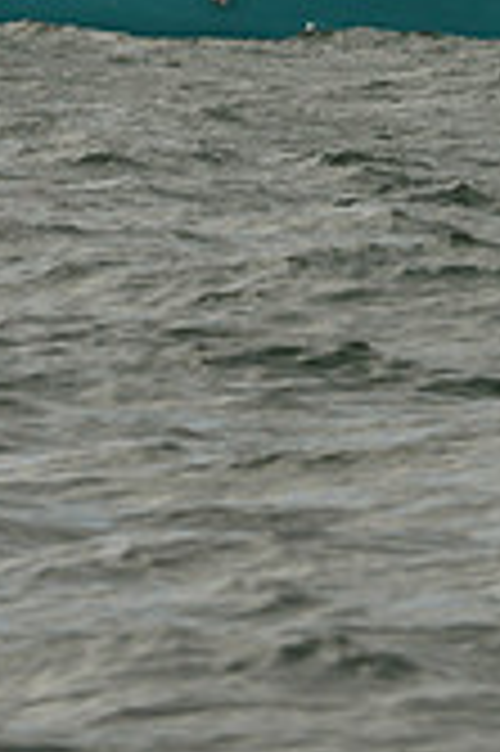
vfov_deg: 1.6
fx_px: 26094
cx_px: 304
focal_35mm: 1250
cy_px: -500
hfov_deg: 1.1
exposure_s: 1/800
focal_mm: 360
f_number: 11
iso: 400
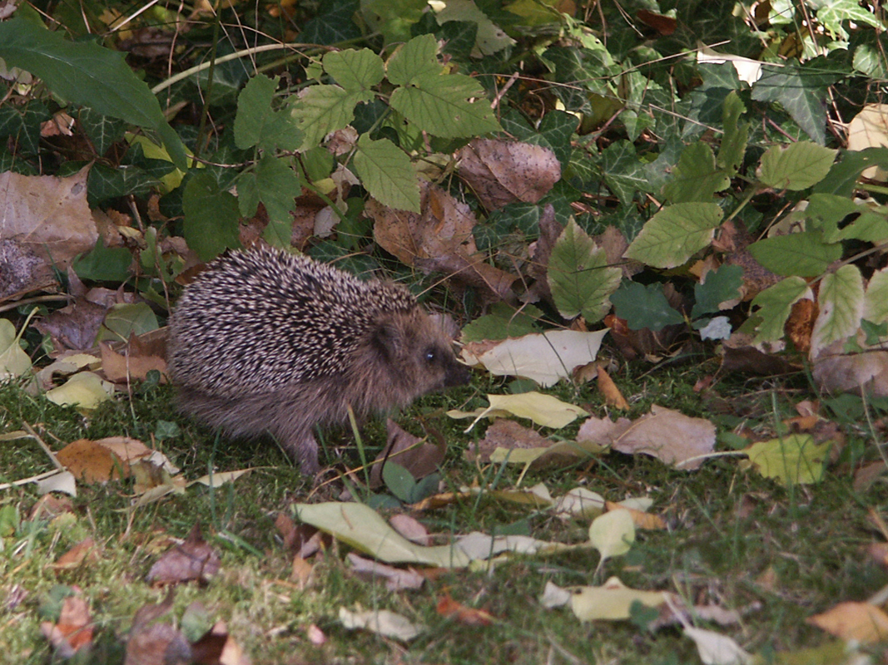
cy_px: 332
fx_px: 5104
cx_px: 444
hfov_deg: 9.9
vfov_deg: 7.5
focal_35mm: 199
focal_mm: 50.48
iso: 125
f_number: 3.5
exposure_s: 1/180
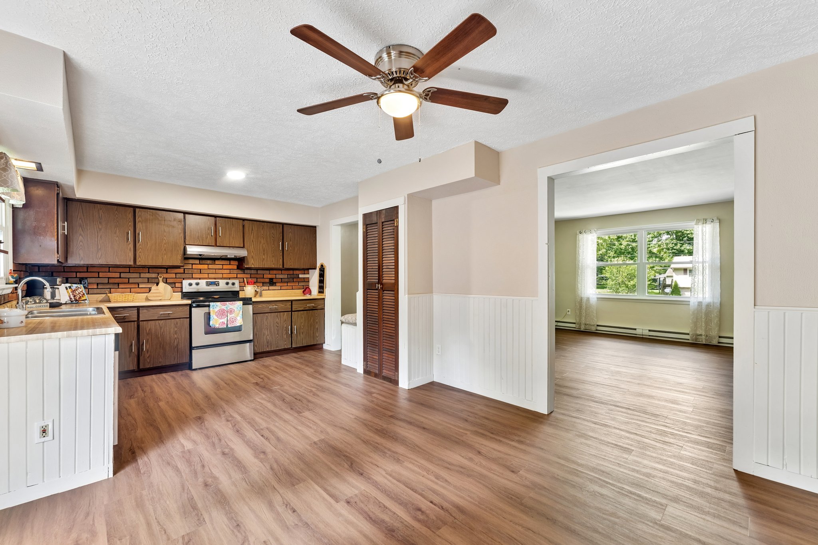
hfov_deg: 104.3
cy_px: 272
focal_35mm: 14
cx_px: 409
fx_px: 318
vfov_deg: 81.2
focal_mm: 14
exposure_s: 1/8
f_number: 5.6
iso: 200
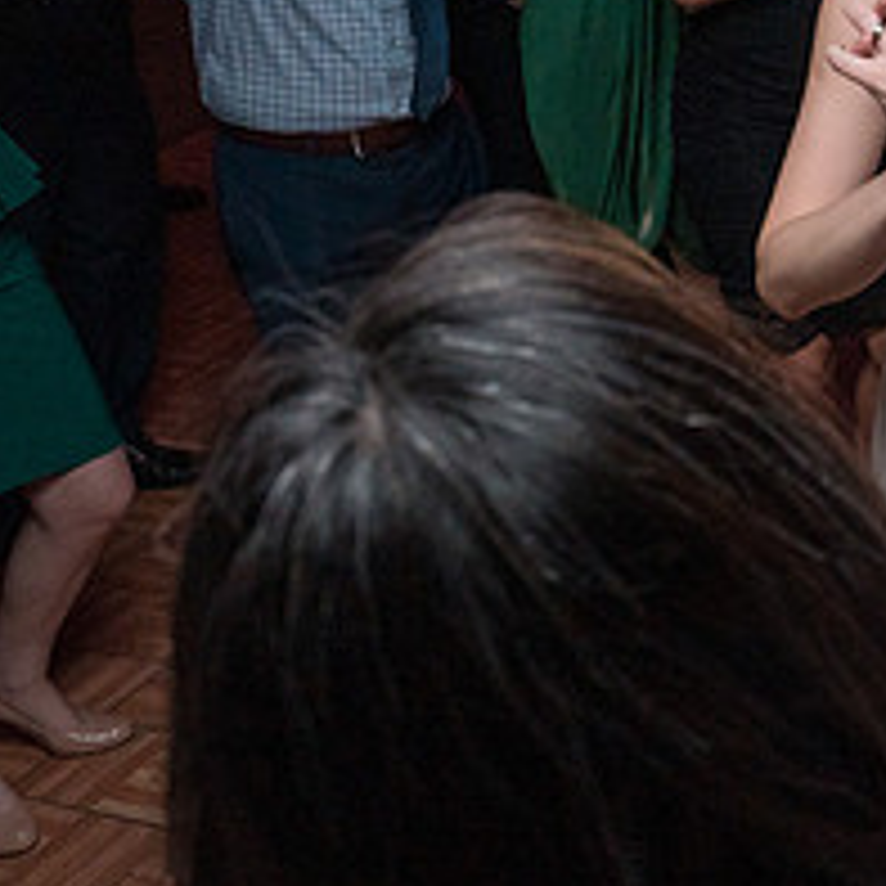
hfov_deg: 23.4
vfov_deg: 26.3
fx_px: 1853
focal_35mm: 64
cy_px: 141
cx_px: 1183
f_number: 5.6
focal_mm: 24
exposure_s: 1/200
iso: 2000
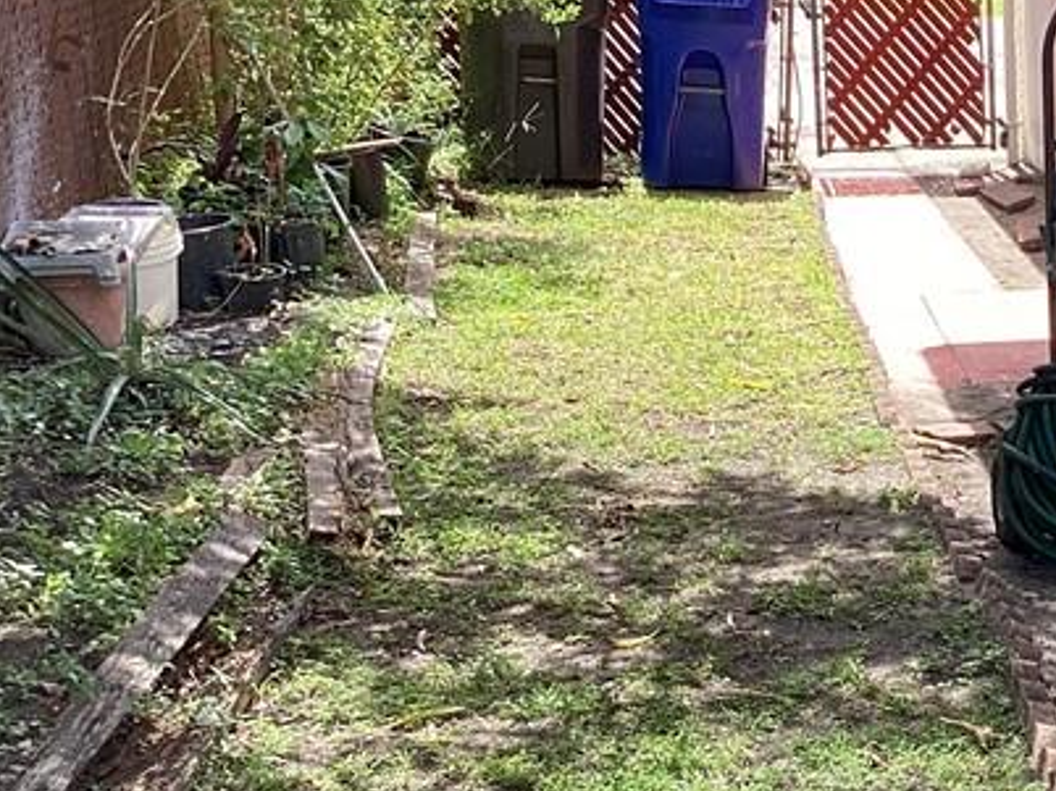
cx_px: 1214
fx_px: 2409
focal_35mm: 79
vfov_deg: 18.6
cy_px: 473
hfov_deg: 23.0
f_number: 2.4
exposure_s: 1/120
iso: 25
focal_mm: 3.3
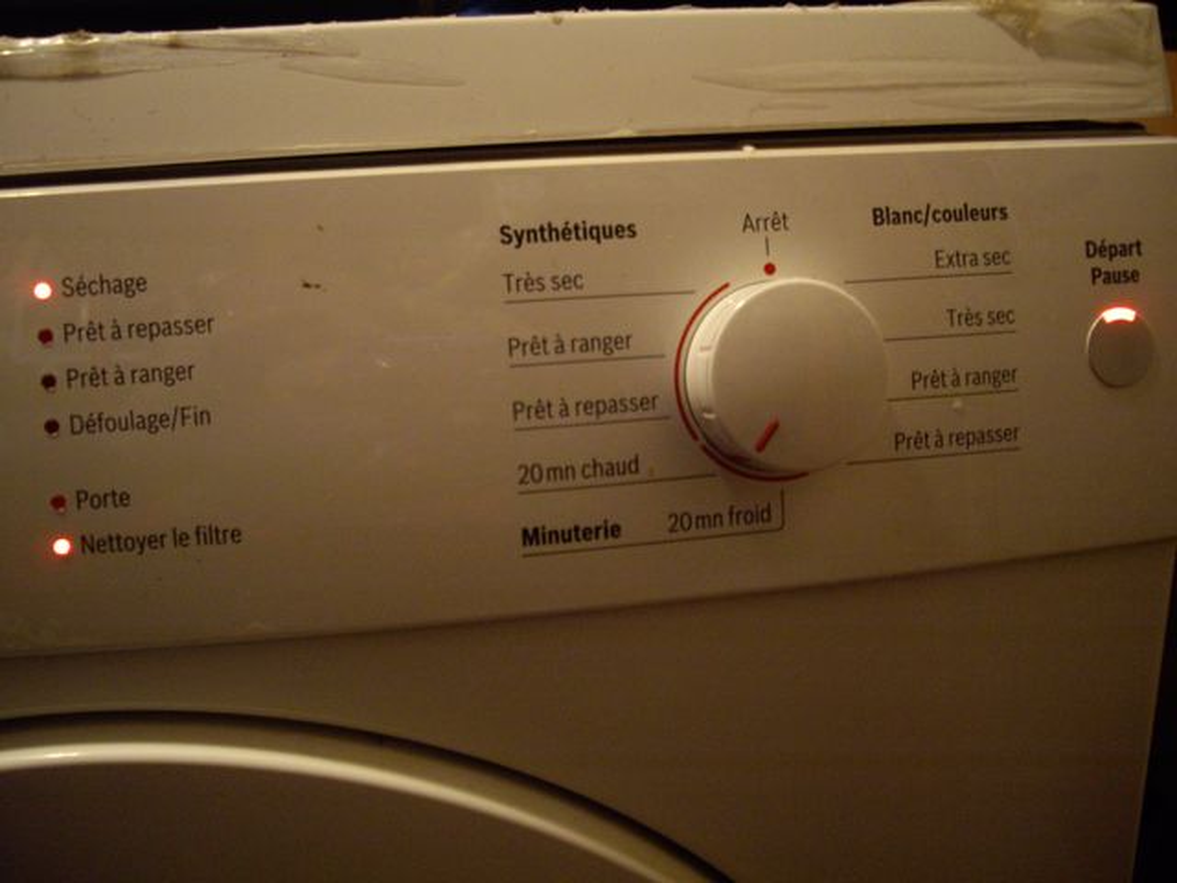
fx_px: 1292
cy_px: 442
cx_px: 588
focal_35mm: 38
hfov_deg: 49.0
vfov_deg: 37.7
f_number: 2.8
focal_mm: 7.9
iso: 400
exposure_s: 1/5
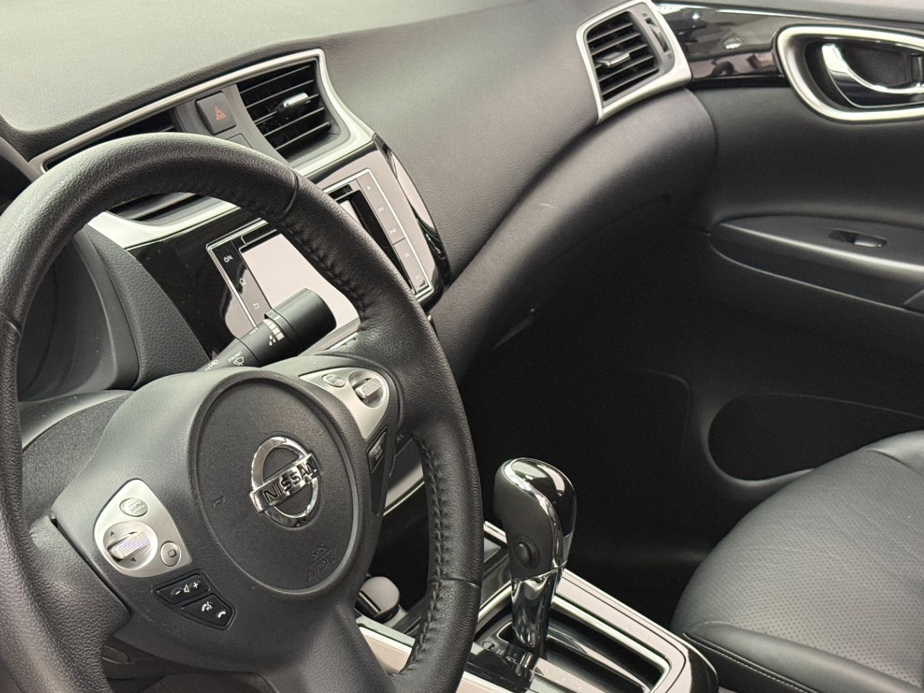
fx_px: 1922
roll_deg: +0.5
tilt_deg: -25.5
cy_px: 504
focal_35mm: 72
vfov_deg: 20.3
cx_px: 570
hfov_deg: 27.0
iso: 250
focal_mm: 6.76
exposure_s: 1/40
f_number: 1.78
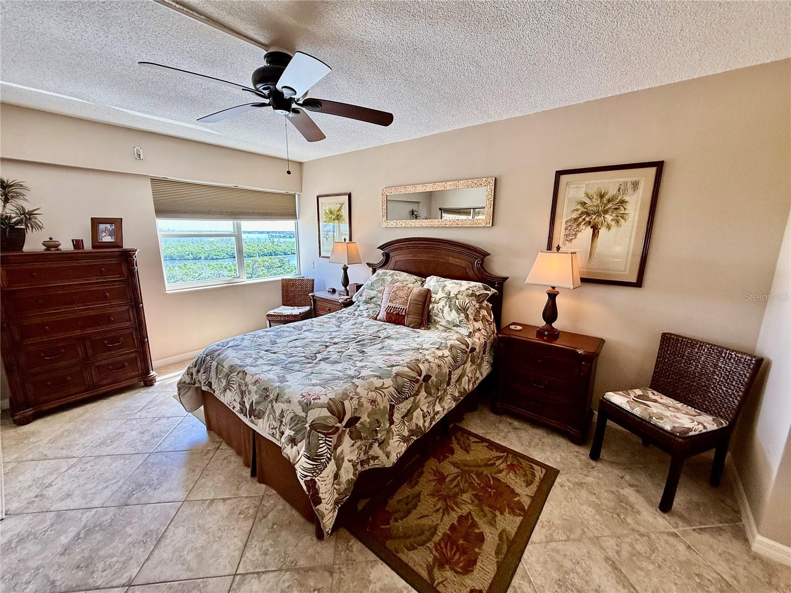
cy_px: 296
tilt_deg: -11.3
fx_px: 320
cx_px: 396
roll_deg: -0.4
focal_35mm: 14
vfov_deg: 85.7
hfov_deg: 102.1
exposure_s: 1/120
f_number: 2.2
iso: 80
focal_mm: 2.22
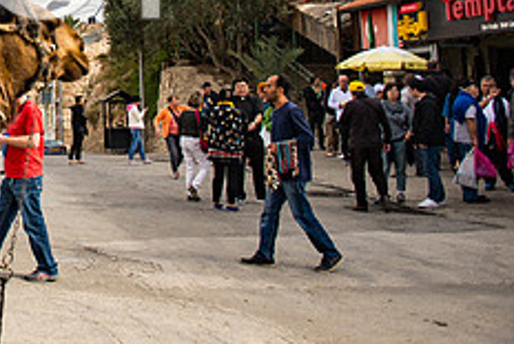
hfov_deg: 29.0
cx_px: -100
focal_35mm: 60
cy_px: -43
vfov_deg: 21.4
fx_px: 857
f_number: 2.8
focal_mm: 24
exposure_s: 1/3200
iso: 200
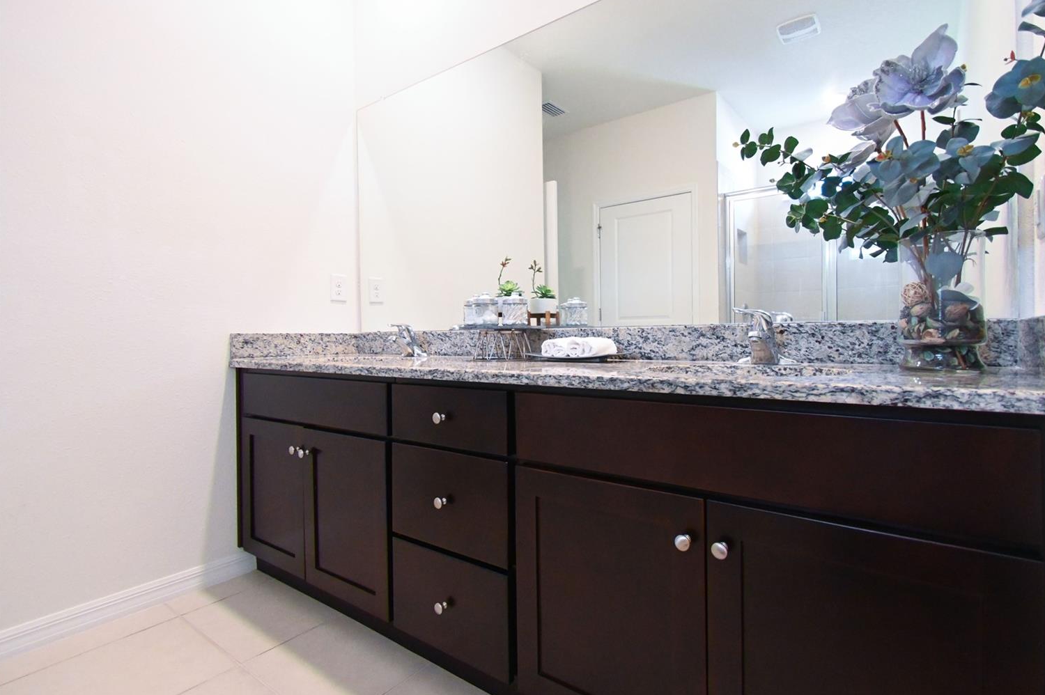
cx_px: 553
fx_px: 464
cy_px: 331
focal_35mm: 16
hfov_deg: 96.7
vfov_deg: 73.6
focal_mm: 10
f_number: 3.5
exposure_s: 1/160
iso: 3600
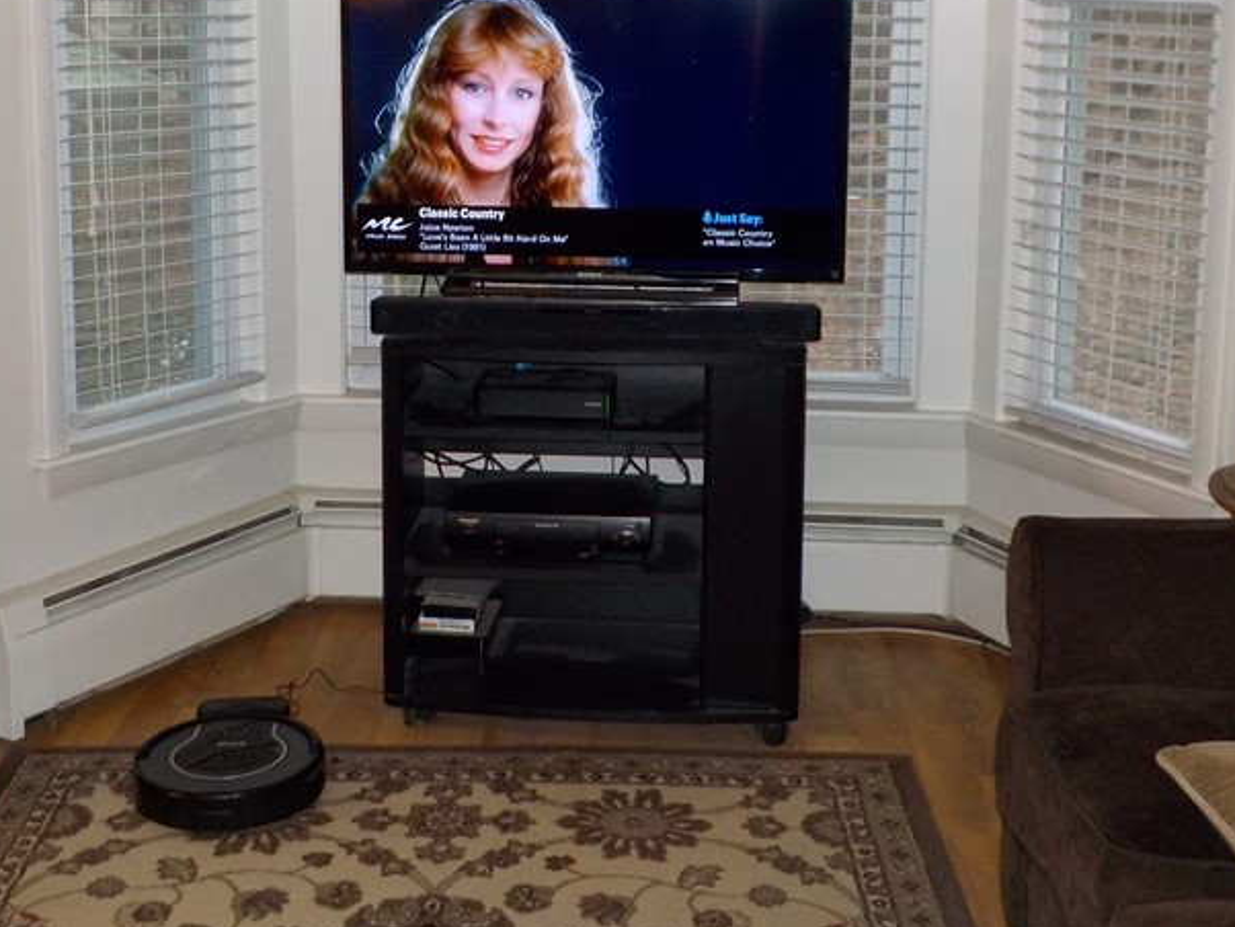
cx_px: 535
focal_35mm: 51
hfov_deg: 37.4
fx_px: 1820
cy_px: 215
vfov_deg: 28.1
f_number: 3.3
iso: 200
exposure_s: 1/30
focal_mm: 4.1
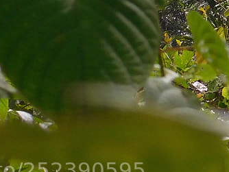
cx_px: 335
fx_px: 2092
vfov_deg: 4.6
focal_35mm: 316
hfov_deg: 6.2
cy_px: -187
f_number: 4.2
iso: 125
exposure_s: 1/500
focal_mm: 11.7
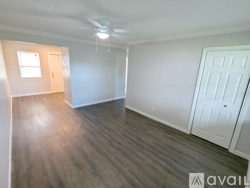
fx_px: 116
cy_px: 94
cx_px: 125
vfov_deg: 78.2
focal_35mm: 16
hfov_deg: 94.4
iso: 79
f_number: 2.2
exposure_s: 1/24
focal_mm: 2.35
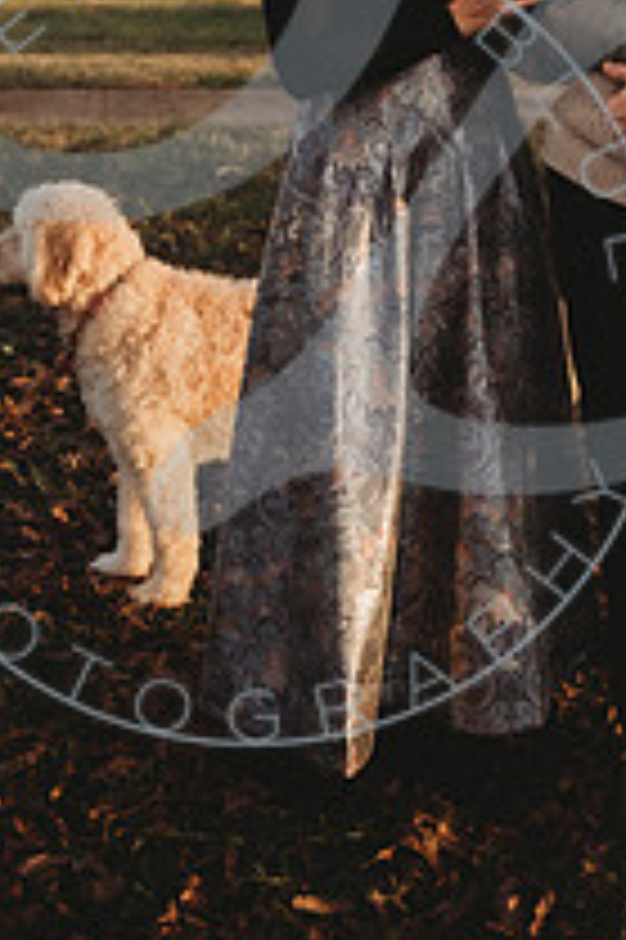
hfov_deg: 19.6
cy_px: -13
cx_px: 455
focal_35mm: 69
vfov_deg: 27.5
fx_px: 1803
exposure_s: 1/500
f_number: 2.8
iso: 100
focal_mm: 32
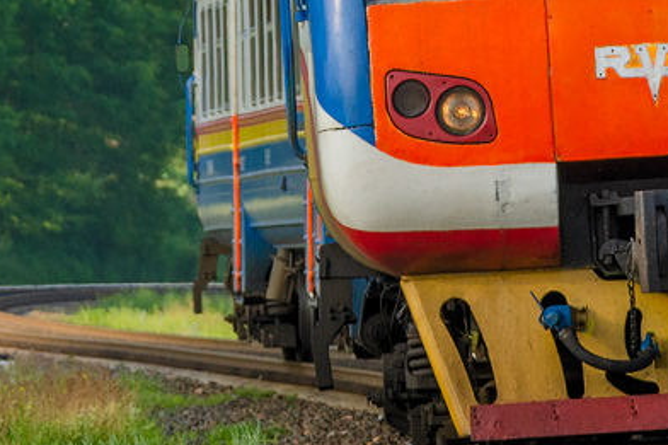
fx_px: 17581
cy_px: -118
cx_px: 636
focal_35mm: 948
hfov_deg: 2.2
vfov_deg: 1.4
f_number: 7.1
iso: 200
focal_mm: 165
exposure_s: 1/400
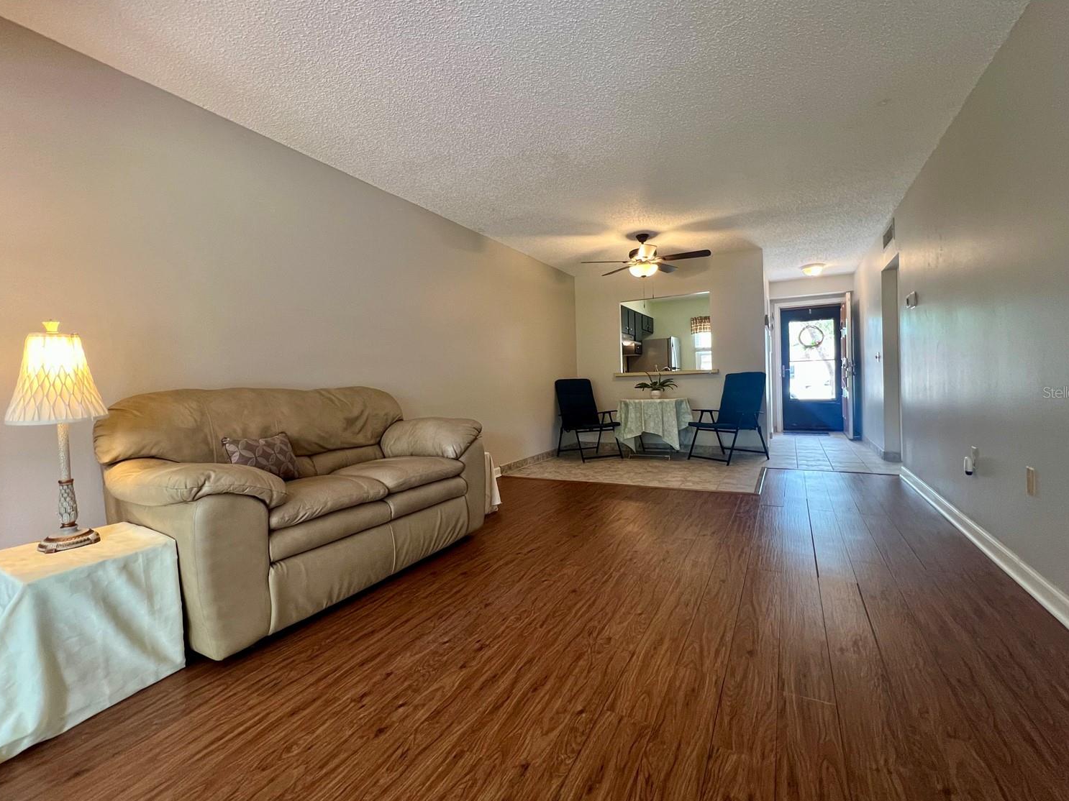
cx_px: 535
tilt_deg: -1.2
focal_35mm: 14
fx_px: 432
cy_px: 392
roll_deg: +1.6
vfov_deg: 85.6
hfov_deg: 102.1
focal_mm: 1.57
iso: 250
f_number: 1.8
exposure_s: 1/60
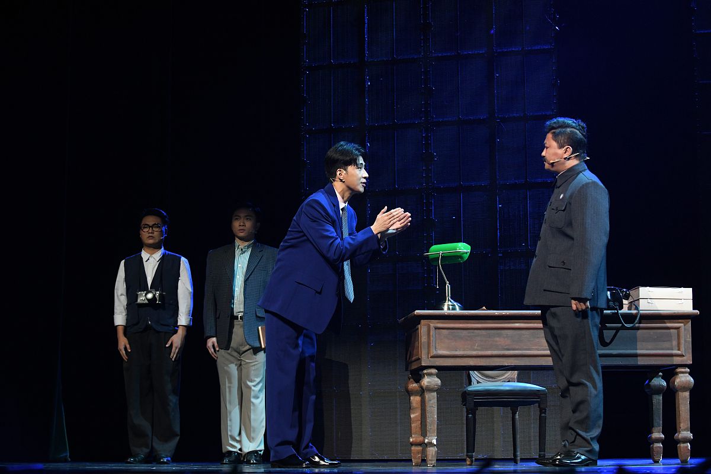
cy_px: 237
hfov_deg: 25.4
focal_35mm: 80
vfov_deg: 17.1
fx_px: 1580
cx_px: 356
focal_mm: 80
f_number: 4.5
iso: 5000
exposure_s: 1/320
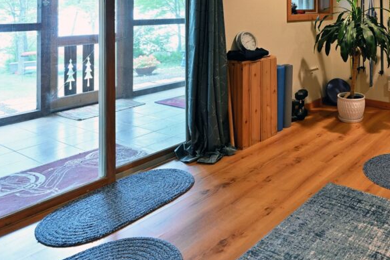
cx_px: 331
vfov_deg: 36.3
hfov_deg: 52.2
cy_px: 5
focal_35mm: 33
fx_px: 357
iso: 400
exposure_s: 1/6
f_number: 5.6
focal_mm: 16
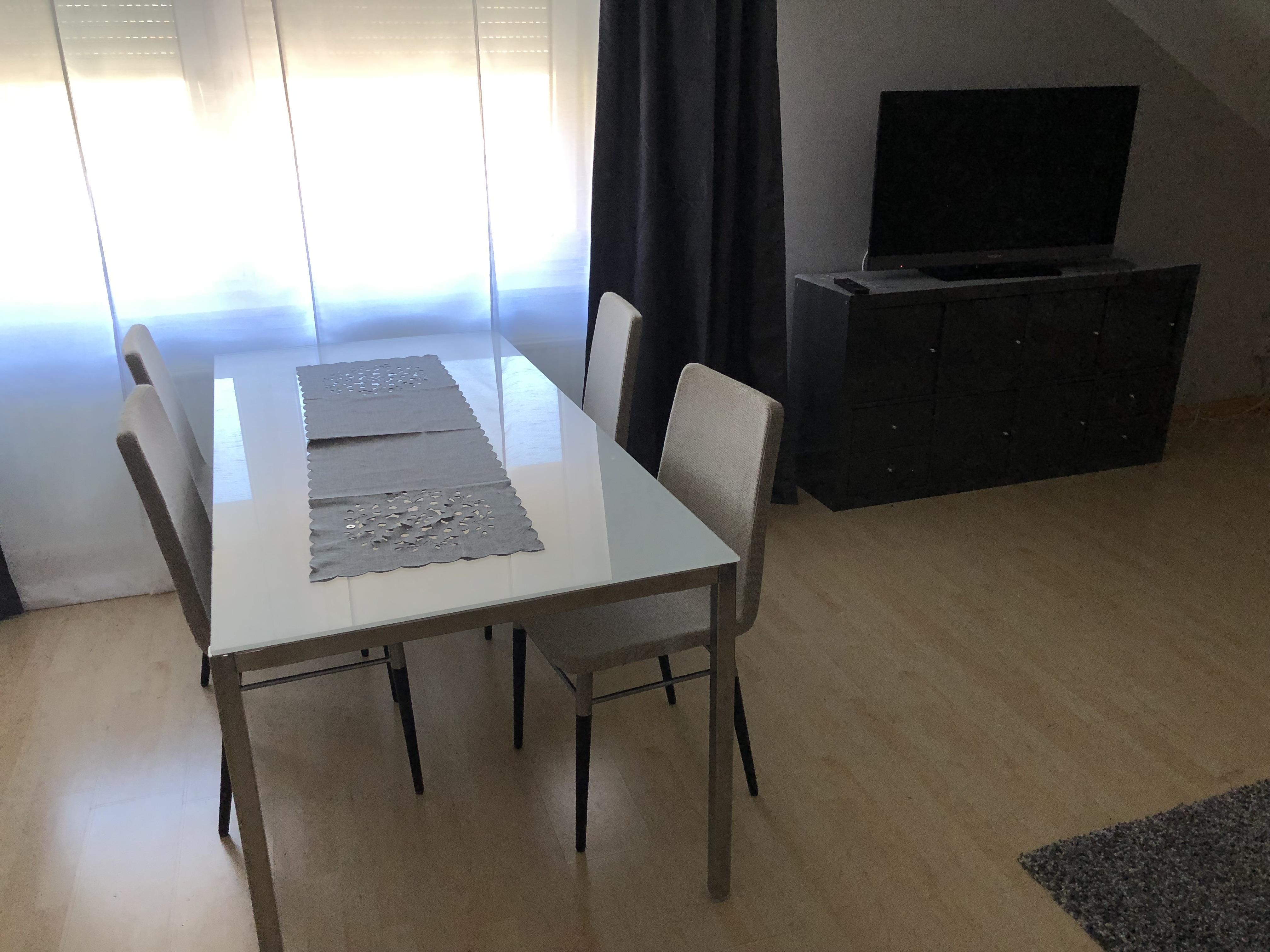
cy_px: 476
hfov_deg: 63.4
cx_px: 635
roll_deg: +0.5
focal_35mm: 28
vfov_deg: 49.7
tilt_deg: -21.1
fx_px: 1027
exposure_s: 1/24
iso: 32
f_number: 1.8
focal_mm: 4
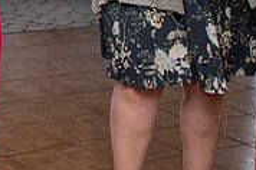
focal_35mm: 145
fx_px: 1029
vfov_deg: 9.1
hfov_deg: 13.9
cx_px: -19
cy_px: -111
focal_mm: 25
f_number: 4.5
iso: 800
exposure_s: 1/80
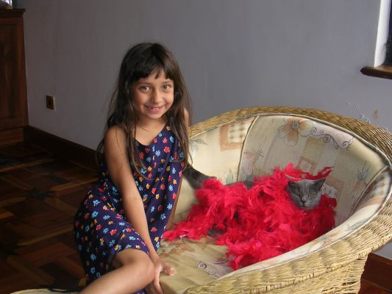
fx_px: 600
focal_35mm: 53
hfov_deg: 36.2
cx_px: 196
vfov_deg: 27.5
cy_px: 147
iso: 50
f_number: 3.2
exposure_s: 1/30
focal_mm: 8
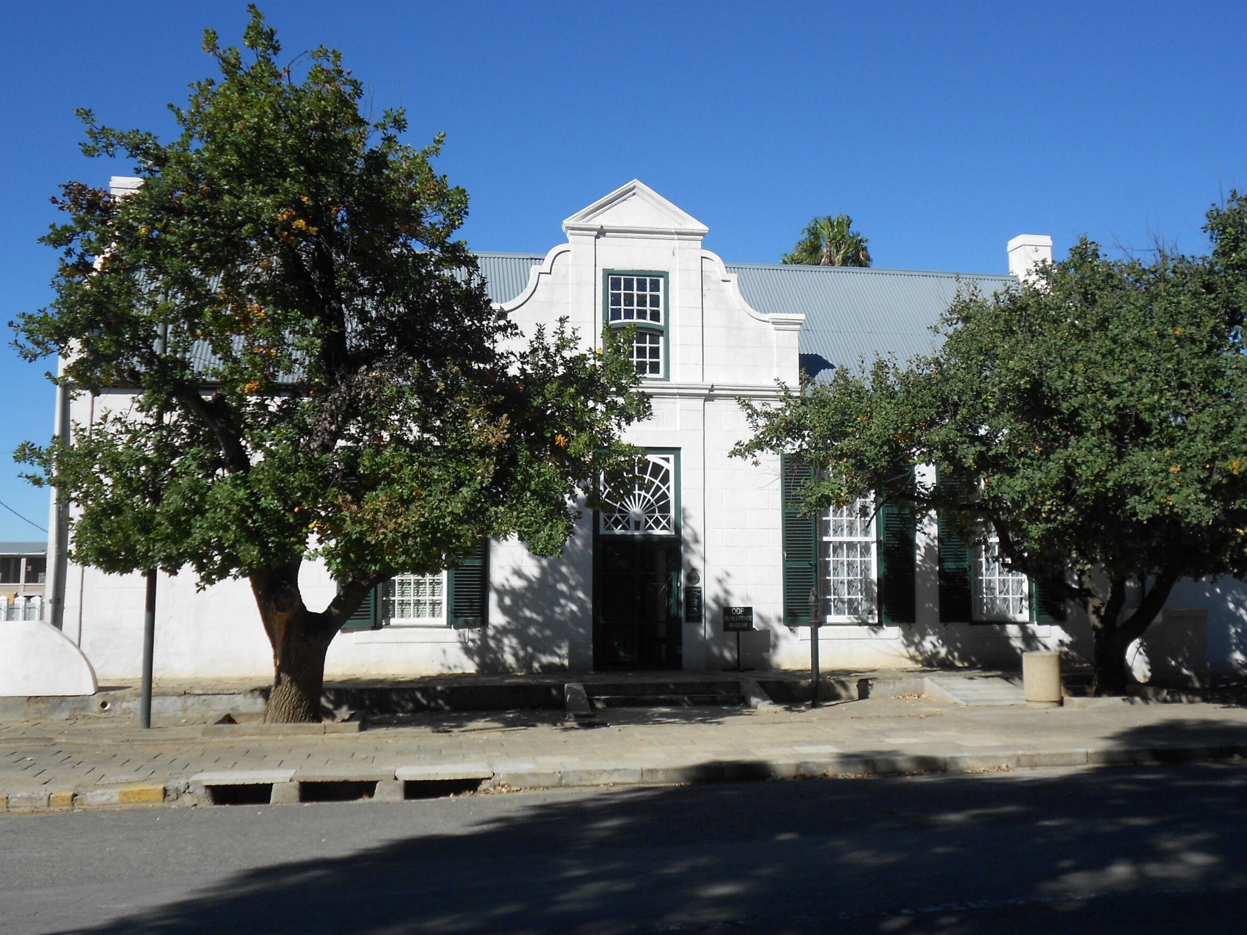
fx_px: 1261
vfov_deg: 40.7
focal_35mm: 35
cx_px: 657
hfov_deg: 52.6
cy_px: 428
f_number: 3.6
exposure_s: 1/1250
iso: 80
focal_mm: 5.8
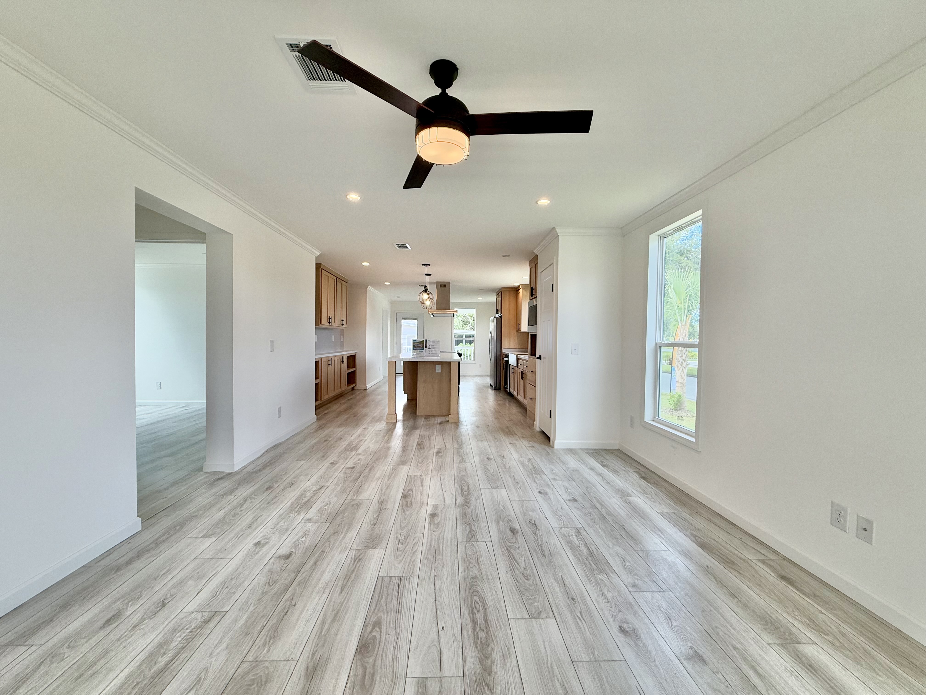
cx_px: 463
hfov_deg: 102.1
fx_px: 375
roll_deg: -0.9
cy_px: 348
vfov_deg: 85.7
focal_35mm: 14
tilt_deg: -1.1
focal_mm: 2.22
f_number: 2.2
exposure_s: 1/120
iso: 50
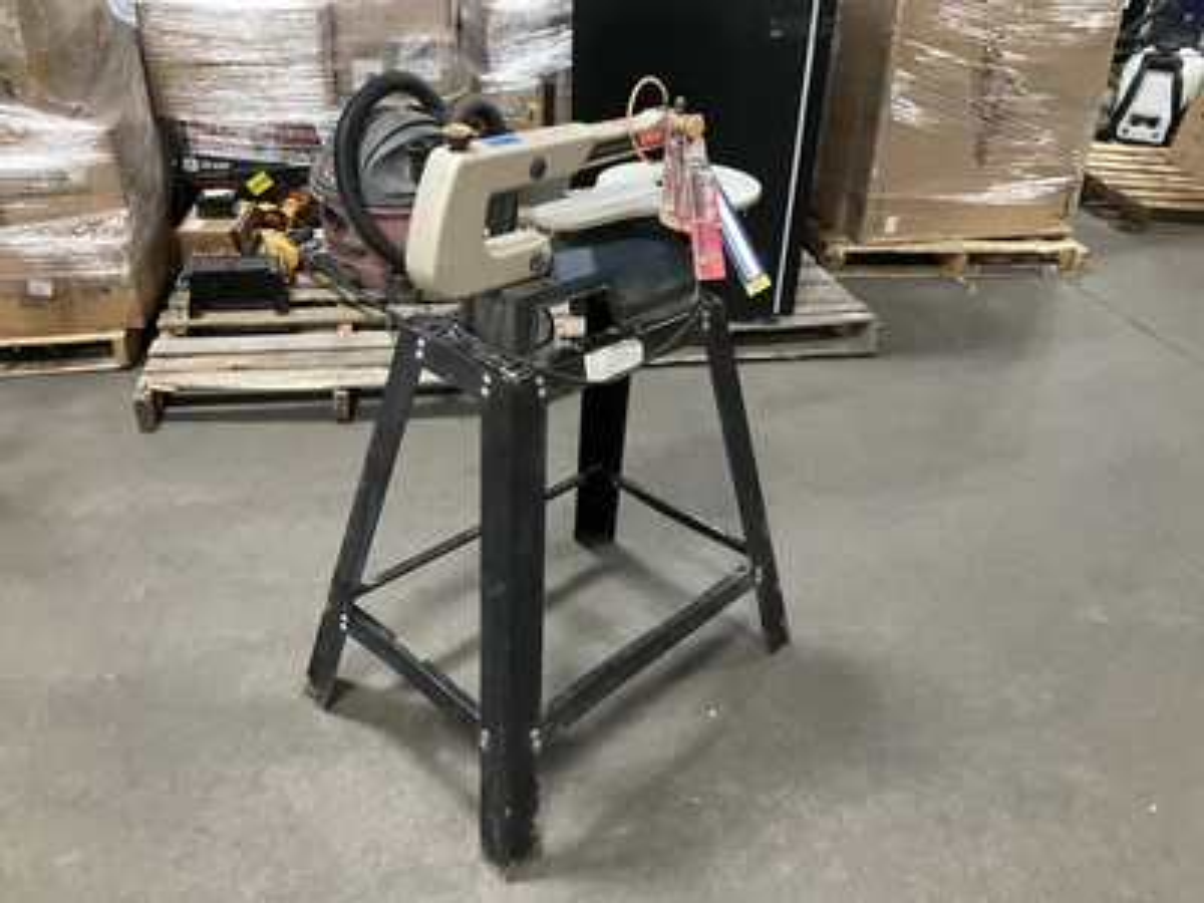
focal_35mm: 29
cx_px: 602
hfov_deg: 61.7
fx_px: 1009
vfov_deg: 48.2
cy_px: 452
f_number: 1.8
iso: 320
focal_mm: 3
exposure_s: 1/30
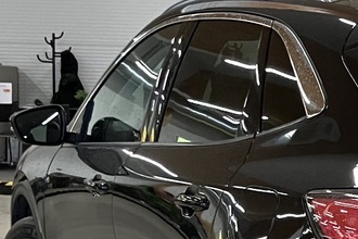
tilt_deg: -6.7
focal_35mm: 127
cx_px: 460
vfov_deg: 10.7
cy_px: 232
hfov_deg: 15.4
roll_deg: -0.9
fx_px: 1263
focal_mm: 3.99
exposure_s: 1/60
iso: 125
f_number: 1.8
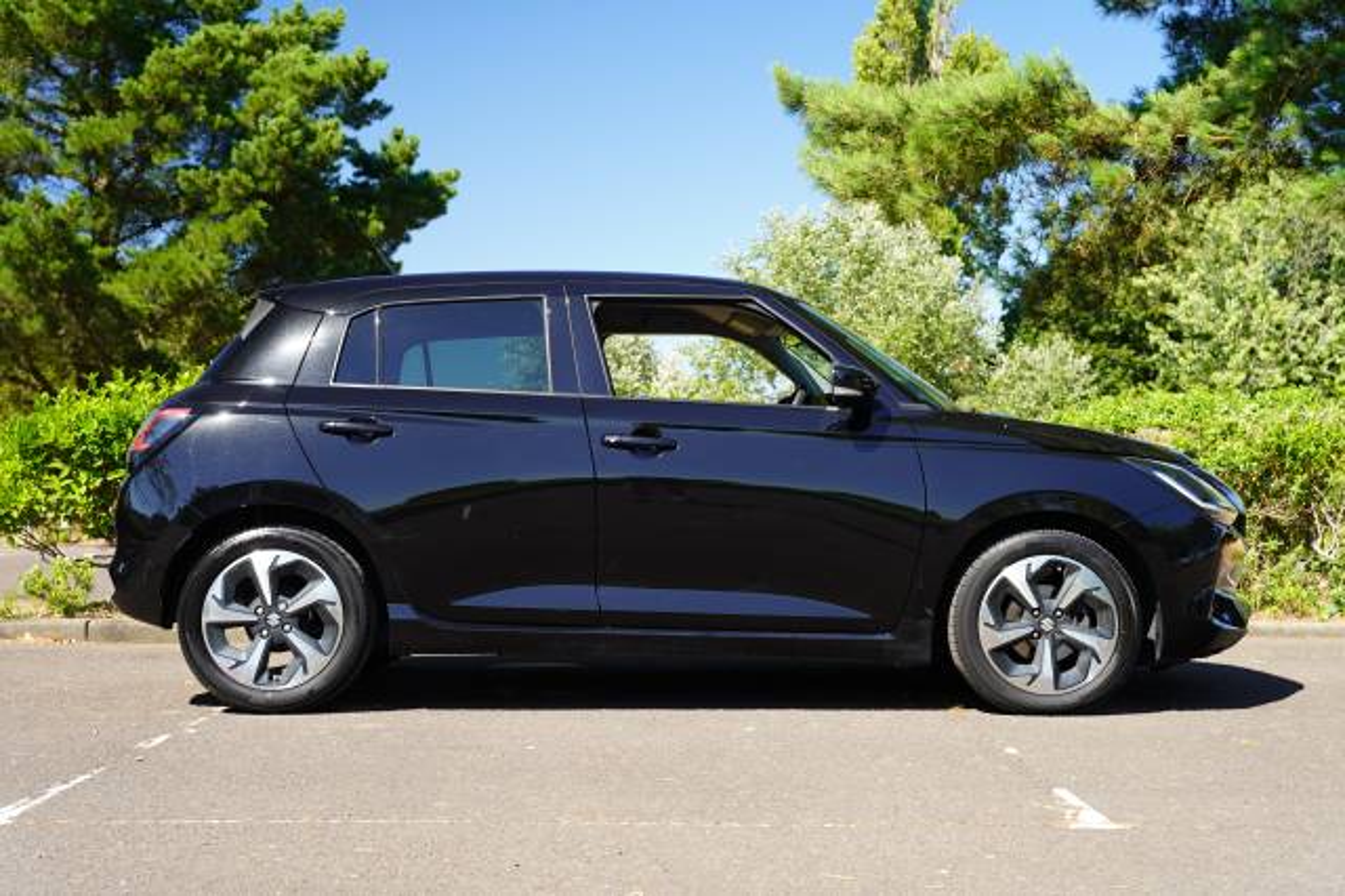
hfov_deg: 42.3
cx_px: 672
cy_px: 448
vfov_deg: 28.9
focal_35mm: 46
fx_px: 1736
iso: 100
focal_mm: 46.5
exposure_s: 1/80
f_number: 5
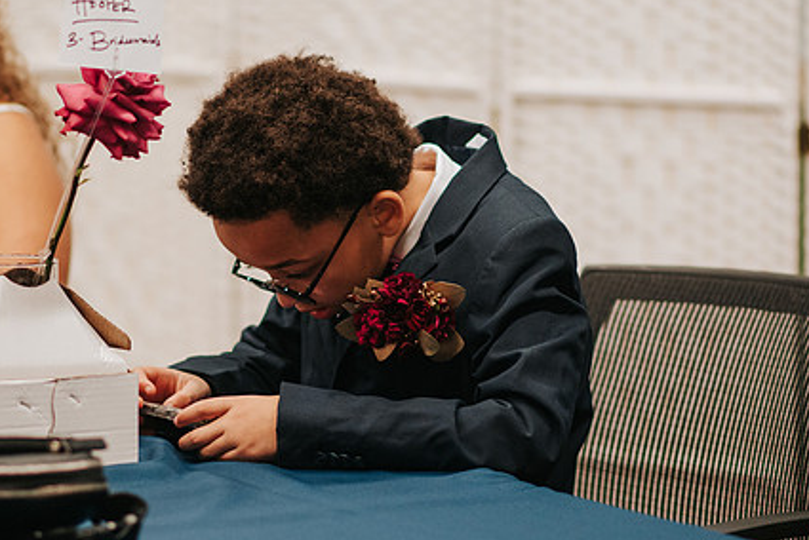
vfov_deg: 7.9
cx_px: 350
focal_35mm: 174
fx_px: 3913
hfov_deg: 11.8
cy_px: 269
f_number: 2
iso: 800
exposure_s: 1/160
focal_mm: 85
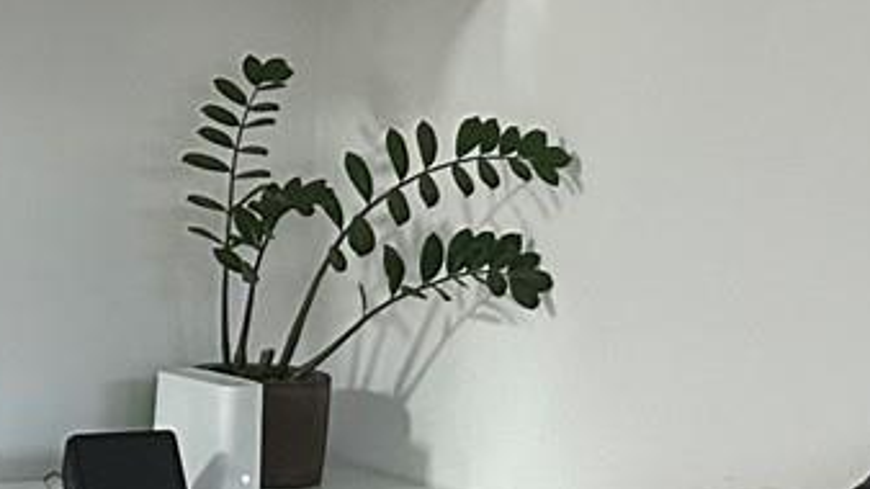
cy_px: 239
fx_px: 3091
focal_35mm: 134
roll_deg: -1.5
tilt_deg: -7.0
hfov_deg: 15.2
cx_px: -286
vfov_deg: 9.0
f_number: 1.5
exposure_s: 1/41
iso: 400
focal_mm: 5.7
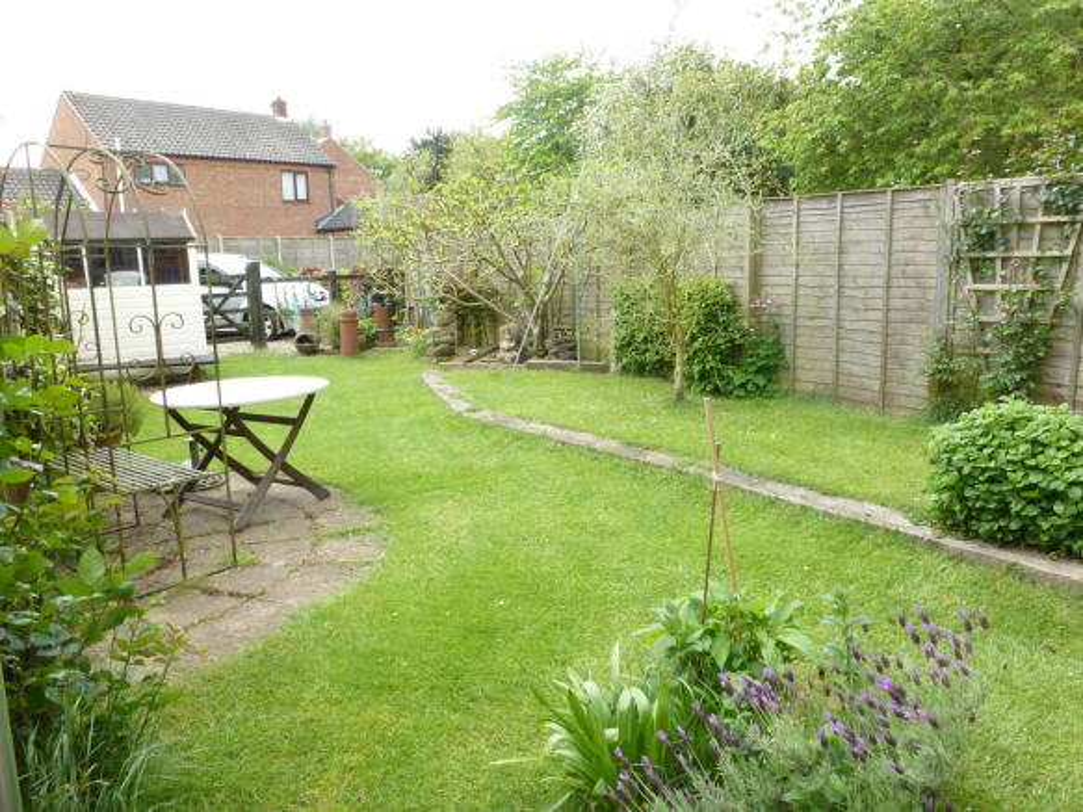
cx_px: 542
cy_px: 406
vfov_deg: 56.8
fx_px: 751
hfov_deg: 71.6
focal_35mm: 24
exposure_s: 1/60
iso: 100
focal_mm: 4.3
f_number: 5
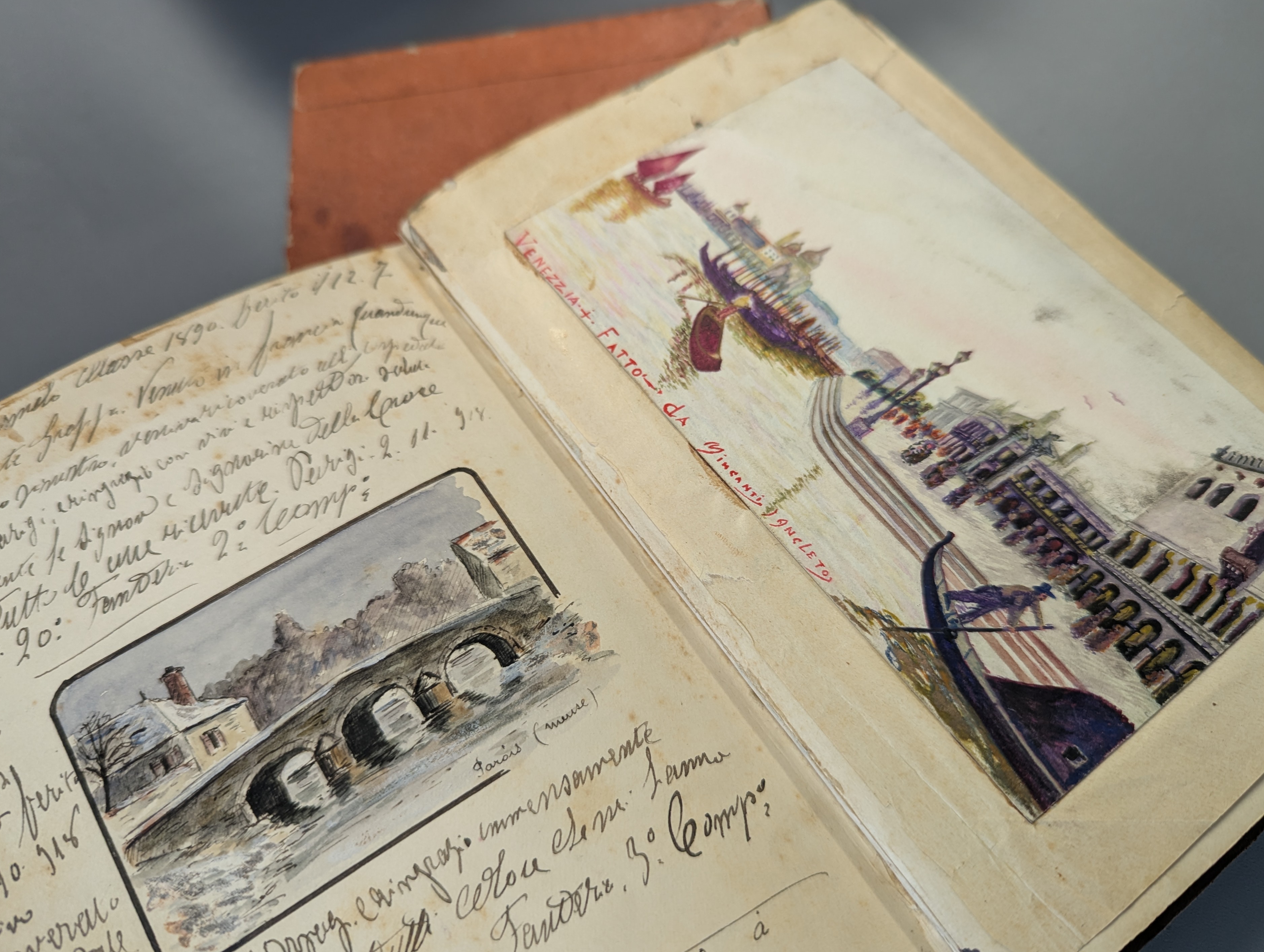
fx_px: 951
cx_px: 642
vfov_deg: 53.2
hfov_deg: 67.2
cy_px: 496
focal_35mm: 26
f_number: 1.85
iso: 74
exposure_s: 1/50
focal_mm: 6.81
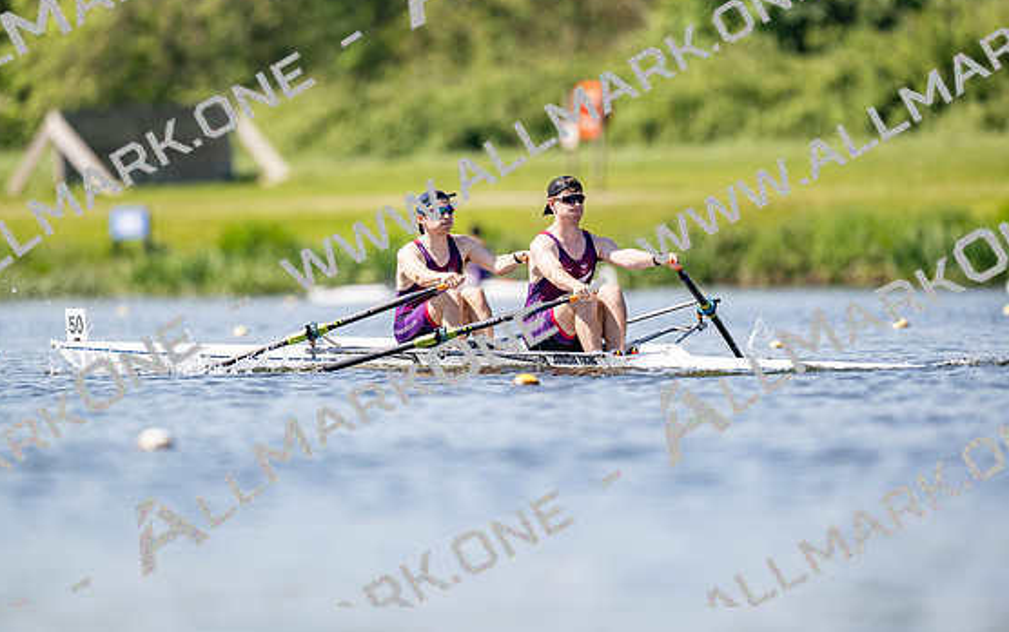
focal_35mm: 638
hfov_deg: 3.3
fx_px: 17551
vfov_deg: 2.1
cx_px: 504
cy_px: 295
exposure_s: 1/2500
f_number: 4
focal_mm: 600
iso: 280
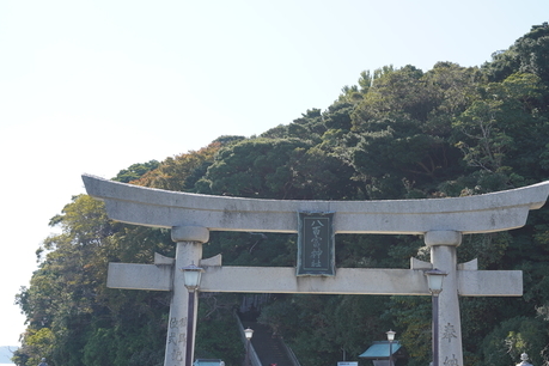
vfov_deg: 26.4
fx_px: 778
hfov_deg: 38.6
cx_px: 348
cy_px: 226
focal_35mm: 51
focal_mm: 39
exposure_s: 1/125
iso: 100
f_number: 8
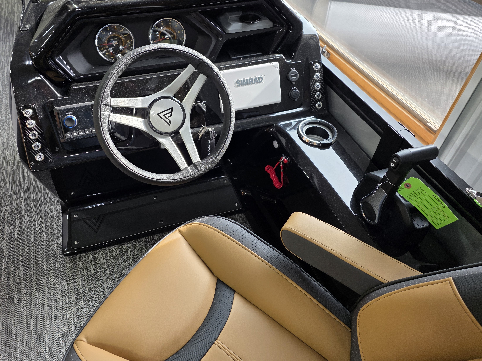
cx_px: 195
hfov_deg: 62.9
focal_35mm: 28
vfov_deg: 49.5
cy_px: 147
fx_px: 390
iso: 64
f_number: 1.7
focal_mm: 6.3
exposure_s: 1/180
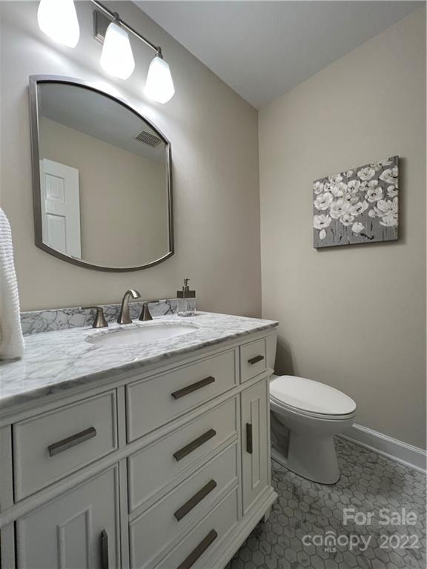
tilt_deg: -0.6
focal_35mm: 13
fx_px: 214
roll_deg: +2.5
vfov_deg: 106.2
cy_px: 284
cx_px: 214
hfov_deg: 89.9
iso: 100
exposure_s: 1/120
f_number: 1.8
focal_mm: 1.57
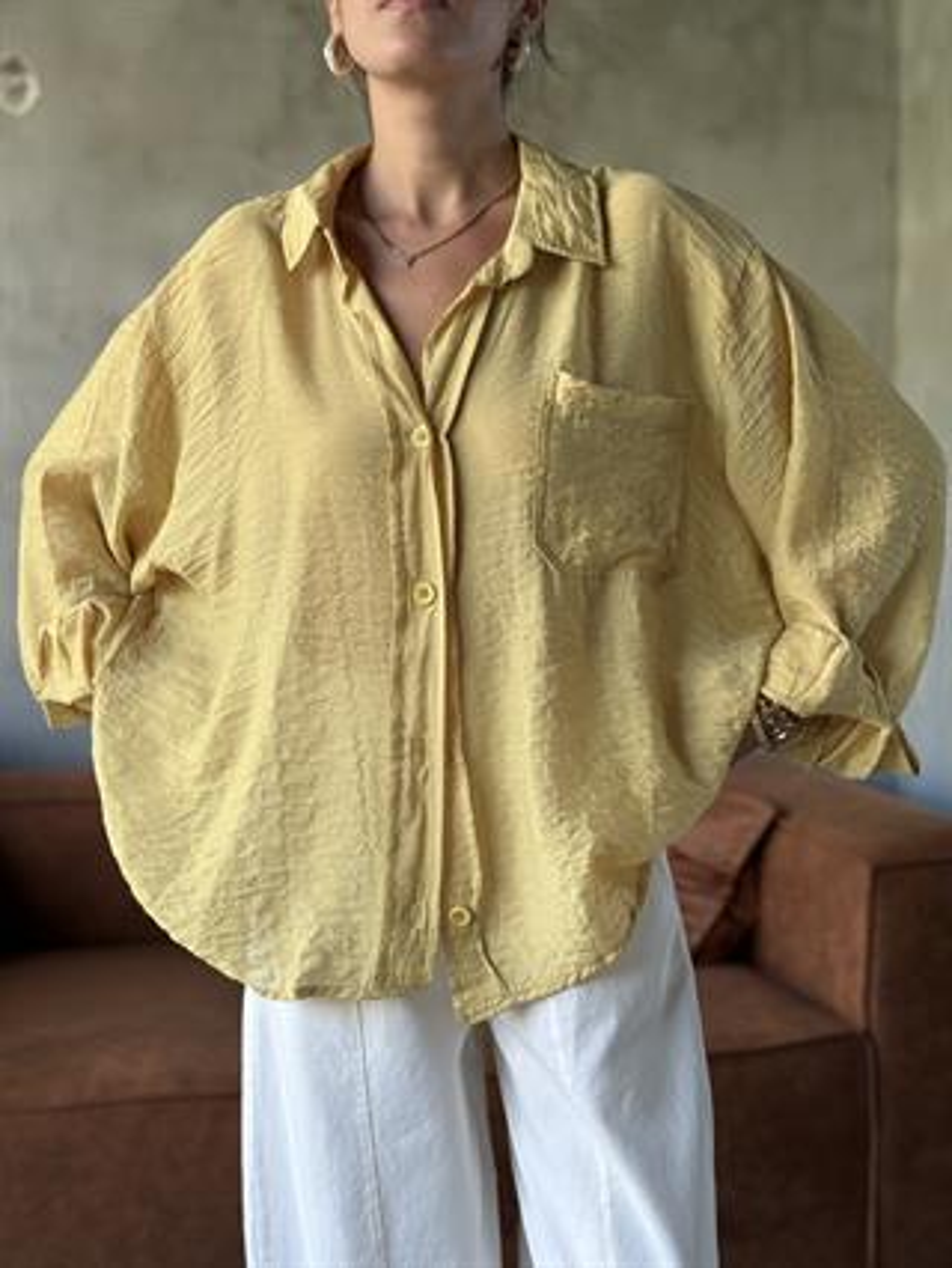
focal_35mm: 48
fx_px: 1758
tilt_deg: -4.1
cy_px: 634
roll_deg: -0.5
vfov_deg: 39.6
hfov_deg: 30.3
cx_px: 476
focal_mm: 6.76
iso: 100
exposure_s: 1/60
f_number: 1.78
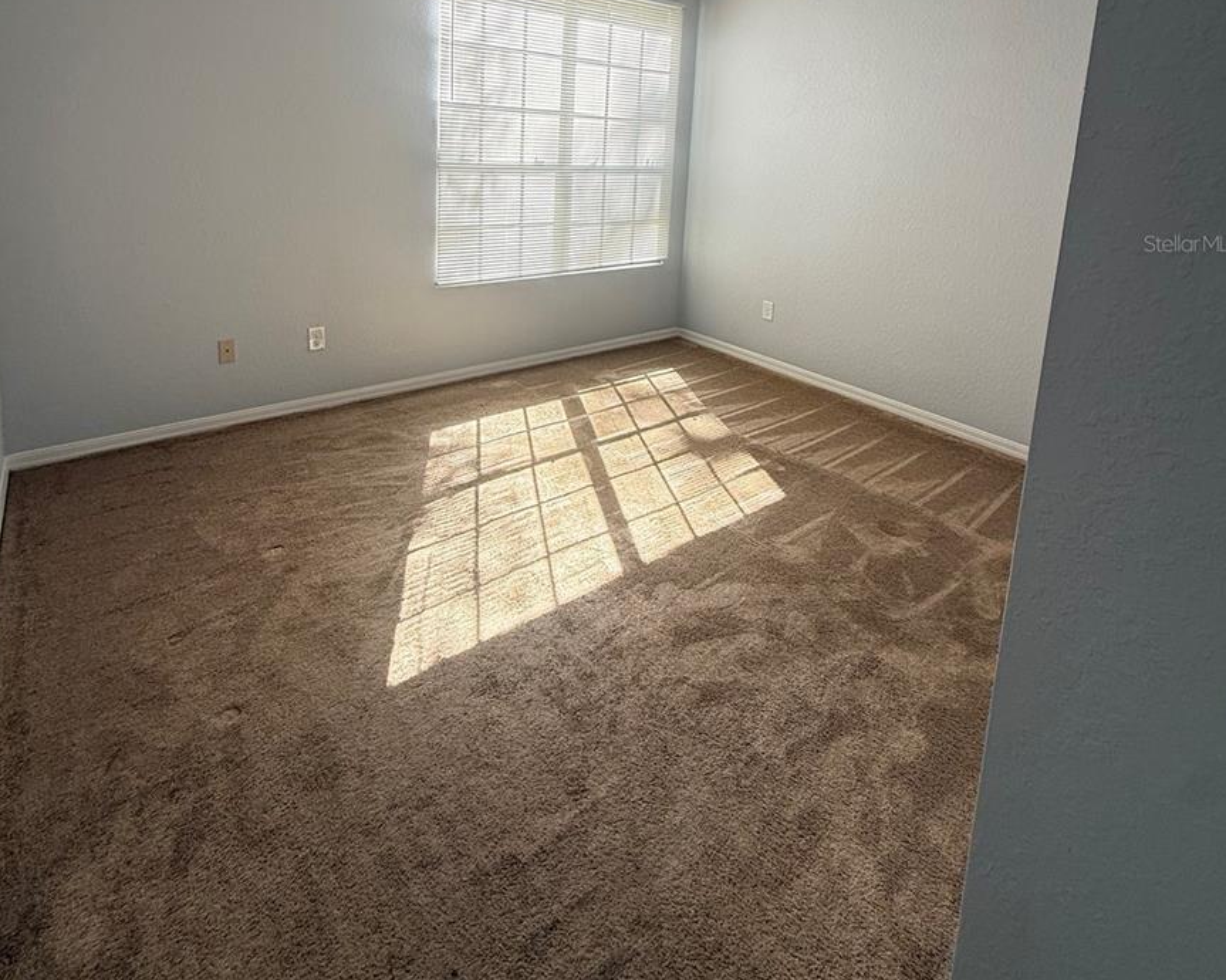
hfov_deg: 83.3
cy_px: 243
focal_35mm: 19
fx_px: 689
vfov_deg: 66.3
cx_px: 605
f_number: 2.2
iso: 64
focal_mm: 2.22
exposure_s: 1/99
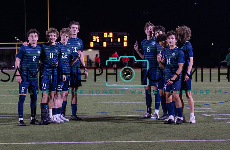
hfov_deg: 19.1
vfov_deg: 12.5
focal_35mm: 108
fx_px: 684
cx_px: 106
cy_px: 79
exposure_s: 1/320
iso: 1600
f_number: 2.8
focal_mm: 70
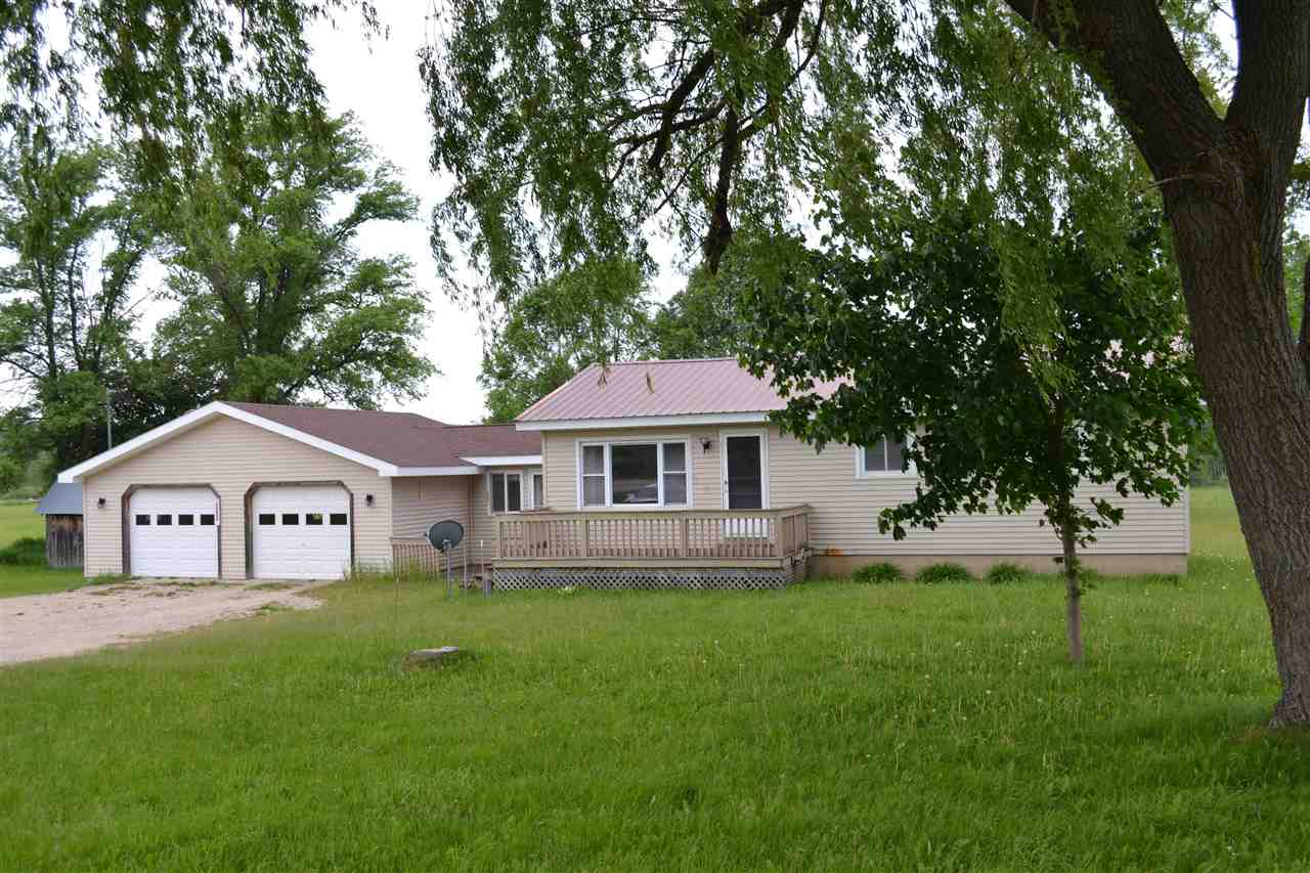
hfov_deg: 57.2
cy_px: 436
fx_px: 1201
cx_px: 655
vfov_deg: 40.0
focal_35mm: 33
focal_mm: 22
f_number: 6.3
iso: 100
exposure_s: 1/160
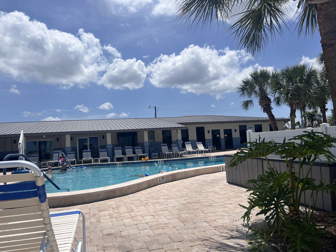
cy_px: 126
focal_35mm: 26
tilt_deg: +4.6
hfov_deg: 67.3
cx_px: 168
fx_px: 252
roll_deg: +3.9
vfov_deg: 53.1
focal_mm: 5.7
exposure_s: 1/9434
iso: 50
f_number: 1.5
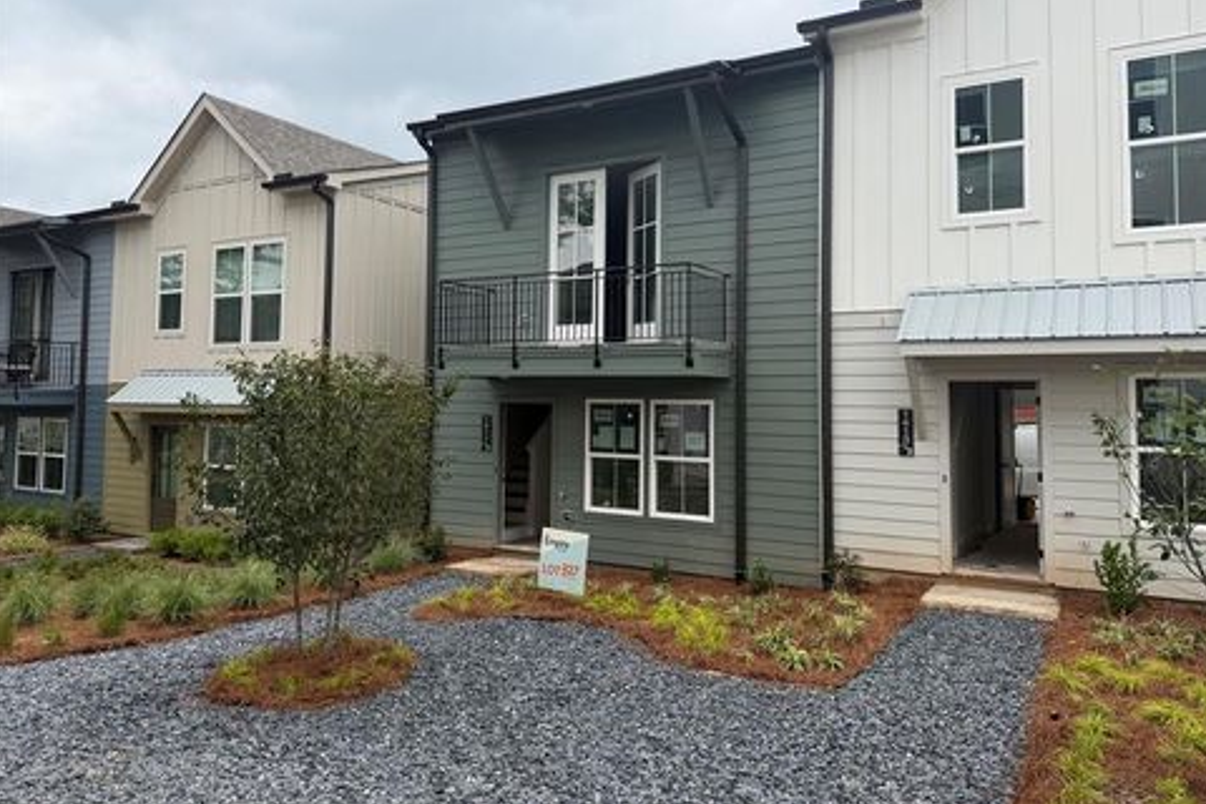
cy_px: 345
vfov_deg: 49.4
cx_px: 618
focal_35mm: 26
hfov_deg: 69.4
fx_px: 871
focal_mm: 6.76
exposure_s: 1/2169
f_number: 1.78
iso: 80
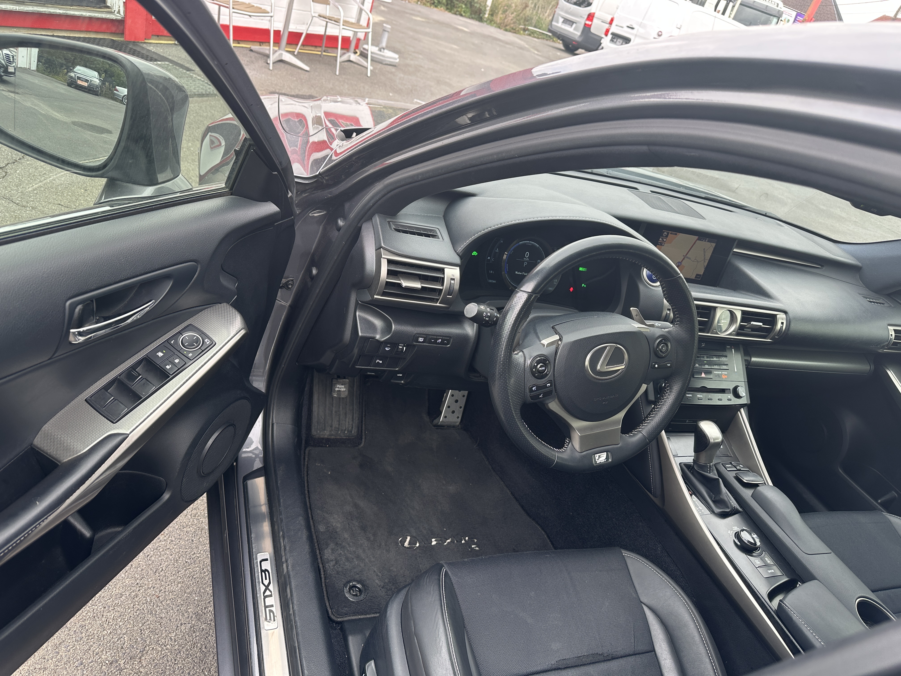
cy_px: 338
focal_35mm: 24
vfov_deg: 56.8
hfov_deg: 71.6
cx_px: 450
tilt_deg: -29.3
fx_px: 625
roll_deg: -20.0
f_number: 1.78
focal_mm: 6.86
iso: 64
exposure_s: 1/134
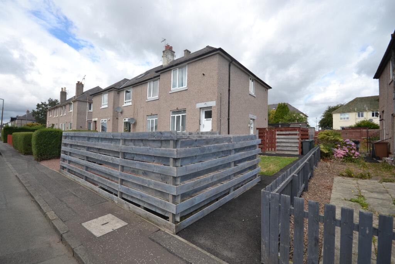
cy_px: 132
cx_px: 198
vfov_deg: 77.3
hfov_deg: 100.4
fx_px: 165
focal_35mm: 15
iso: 100
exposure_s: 1/200
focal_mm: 10
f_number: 7.1
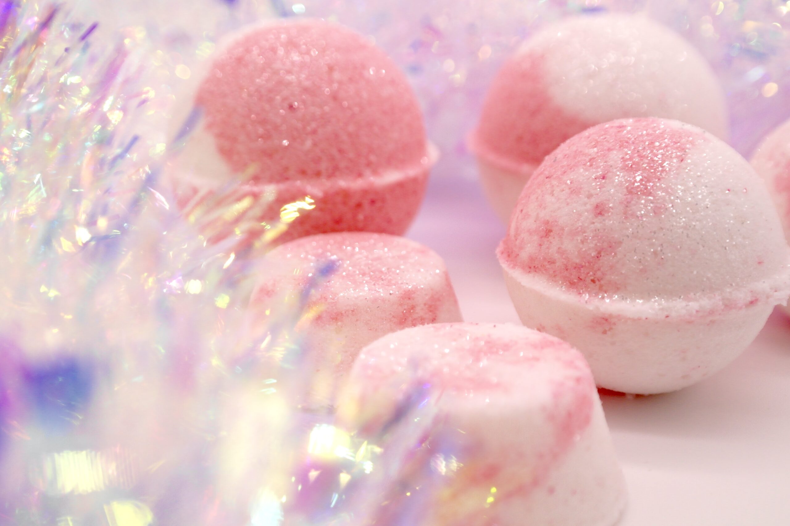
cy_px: 263
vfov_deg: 27.0
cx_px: 395
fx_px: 1097
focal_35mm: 50
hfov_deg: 39.6
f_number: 5.6
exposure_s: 1/1250
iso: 800
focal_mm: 33
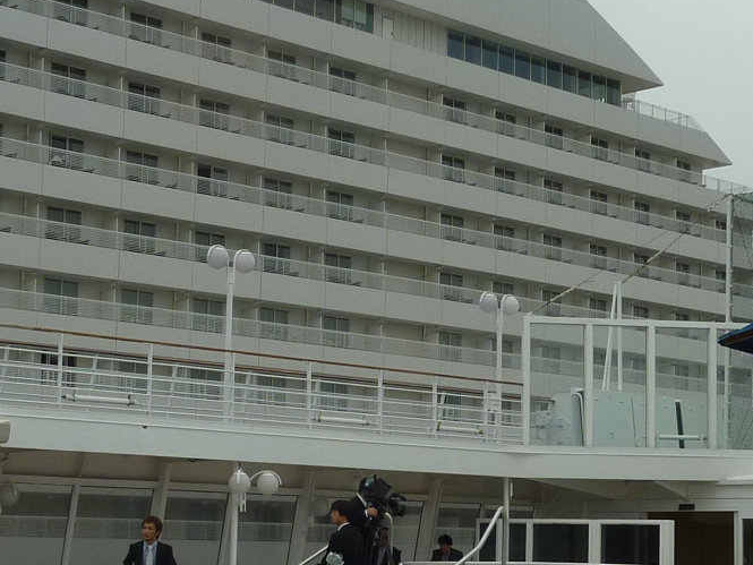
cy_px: 402
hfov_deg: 25.3
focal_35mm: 77
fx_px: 1675
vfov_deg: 19.1
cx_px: 380
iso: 80
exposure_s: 1/320
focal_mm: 4.1
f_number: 4
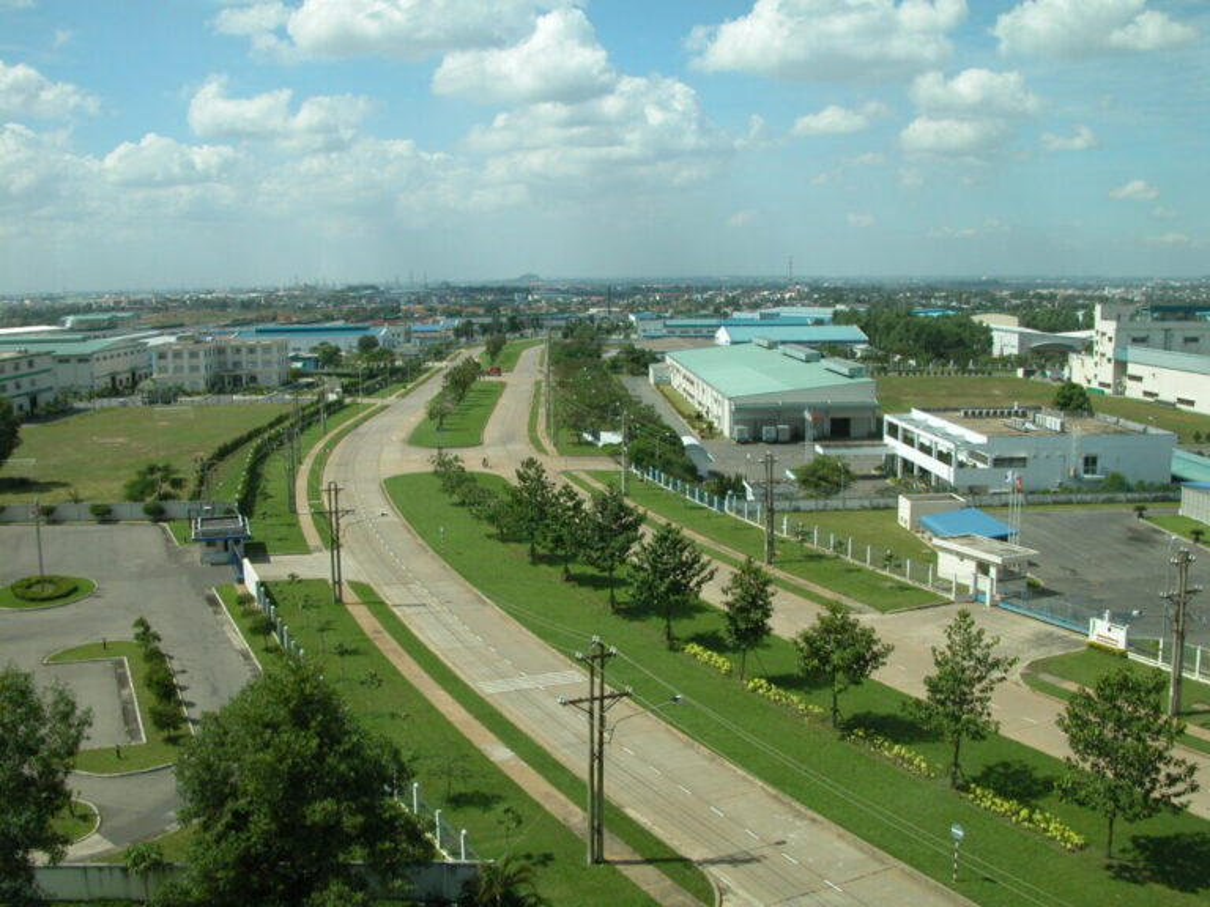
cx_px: 605
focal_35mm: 34
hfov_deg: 54.0
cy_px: 454
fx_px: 1188
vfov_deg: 41.8
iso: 100
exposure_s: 1/276
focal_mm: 8.9
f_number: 6.3
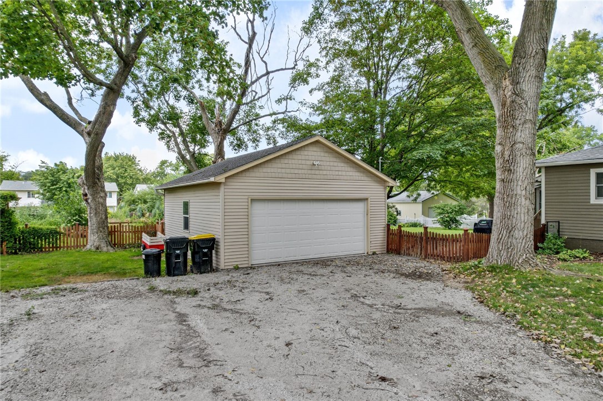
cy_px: 200
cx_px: 302
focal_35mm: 22
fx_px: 368
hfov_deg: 78.6
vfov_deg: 57.2
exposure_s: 1/400
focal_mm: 8.38
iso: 100
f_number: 2.8
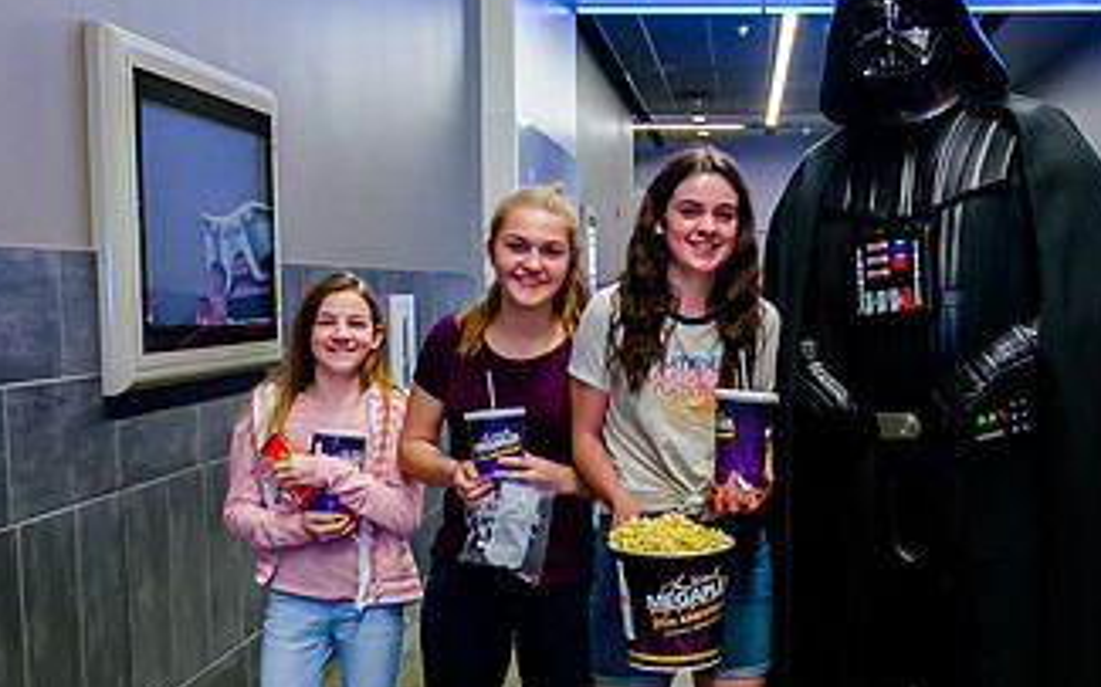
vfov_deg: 24.7
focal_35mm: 52
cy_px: 480
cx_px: 683
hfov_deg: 38.6
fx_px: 1560
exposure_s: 1/100
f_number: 2.8
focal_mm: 24
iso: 3200
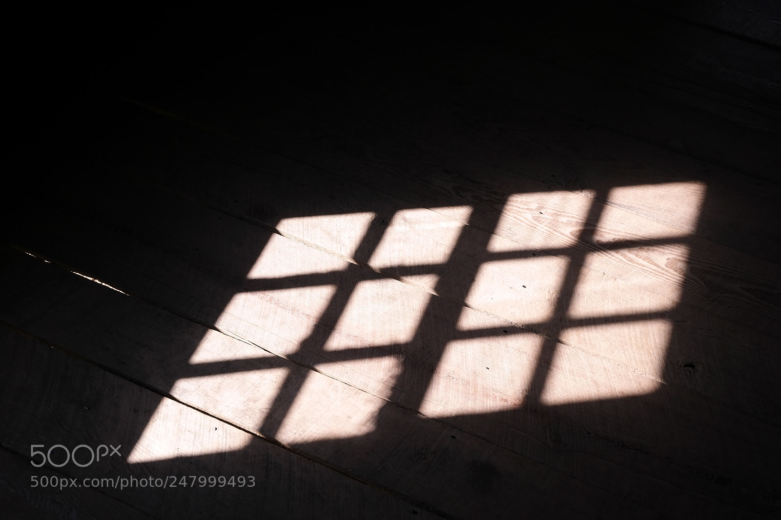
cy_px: 260
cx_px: 390
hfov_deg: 57.2
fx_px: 716
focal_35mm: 33
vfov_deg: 40.0
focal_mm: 22
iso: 200
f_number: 8
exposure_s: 1/100
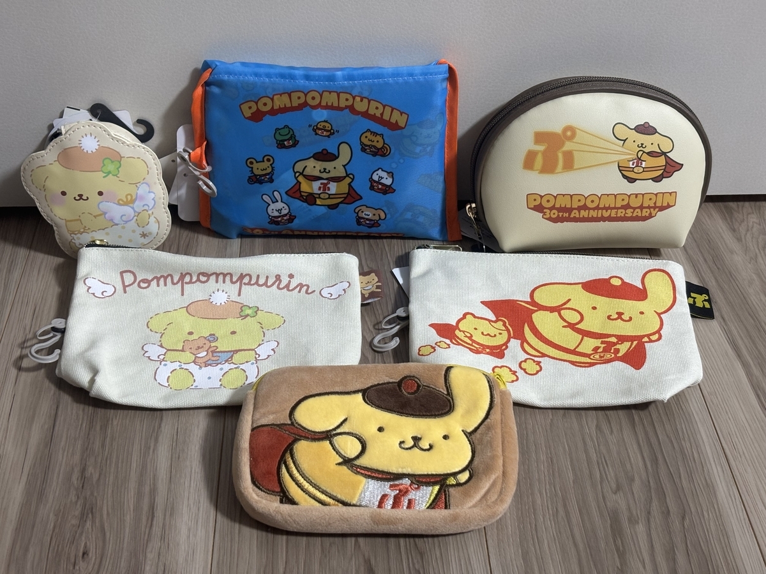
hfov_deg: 36.8
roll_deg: -1.5
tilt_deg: -38.6
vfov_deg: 28.0
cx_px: 383
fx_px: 1151
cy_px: 287
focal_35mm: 52
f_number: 1.6
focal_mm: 5.96
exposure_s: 1/33
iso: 125
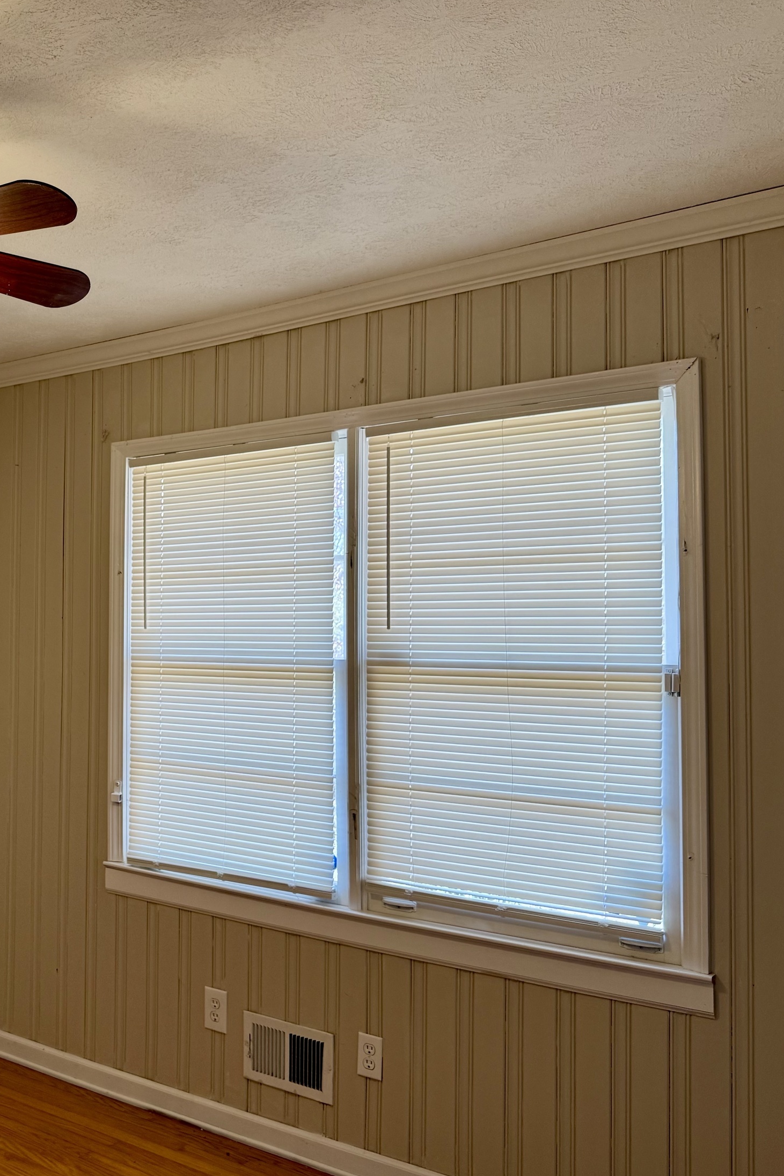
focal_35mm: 35
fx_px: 1143
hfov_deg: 35.4
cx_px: 61
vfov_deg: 54.4
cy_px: 601
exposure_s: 1/121
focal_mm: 6.76
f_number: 1.78
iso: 64
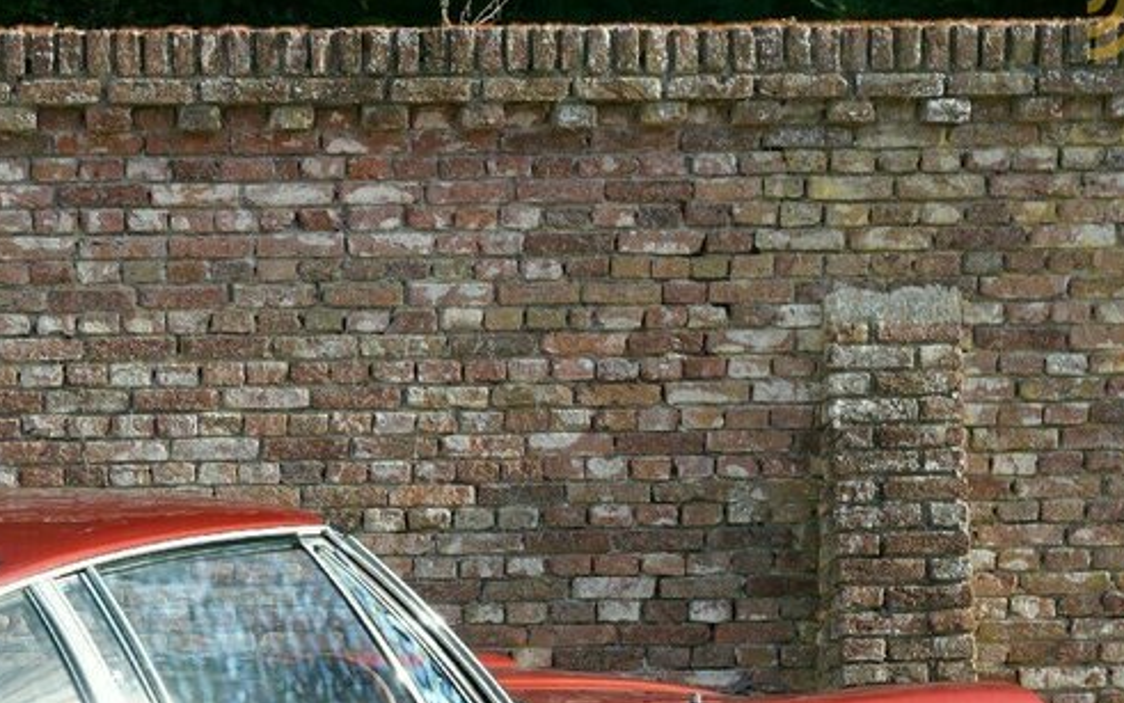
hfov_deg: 16.1
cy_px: 817
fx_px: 3898
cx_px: 2
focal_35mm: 127
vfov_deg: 10.2
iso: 125
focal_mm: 51.1
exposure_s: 1/60
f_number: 5.6
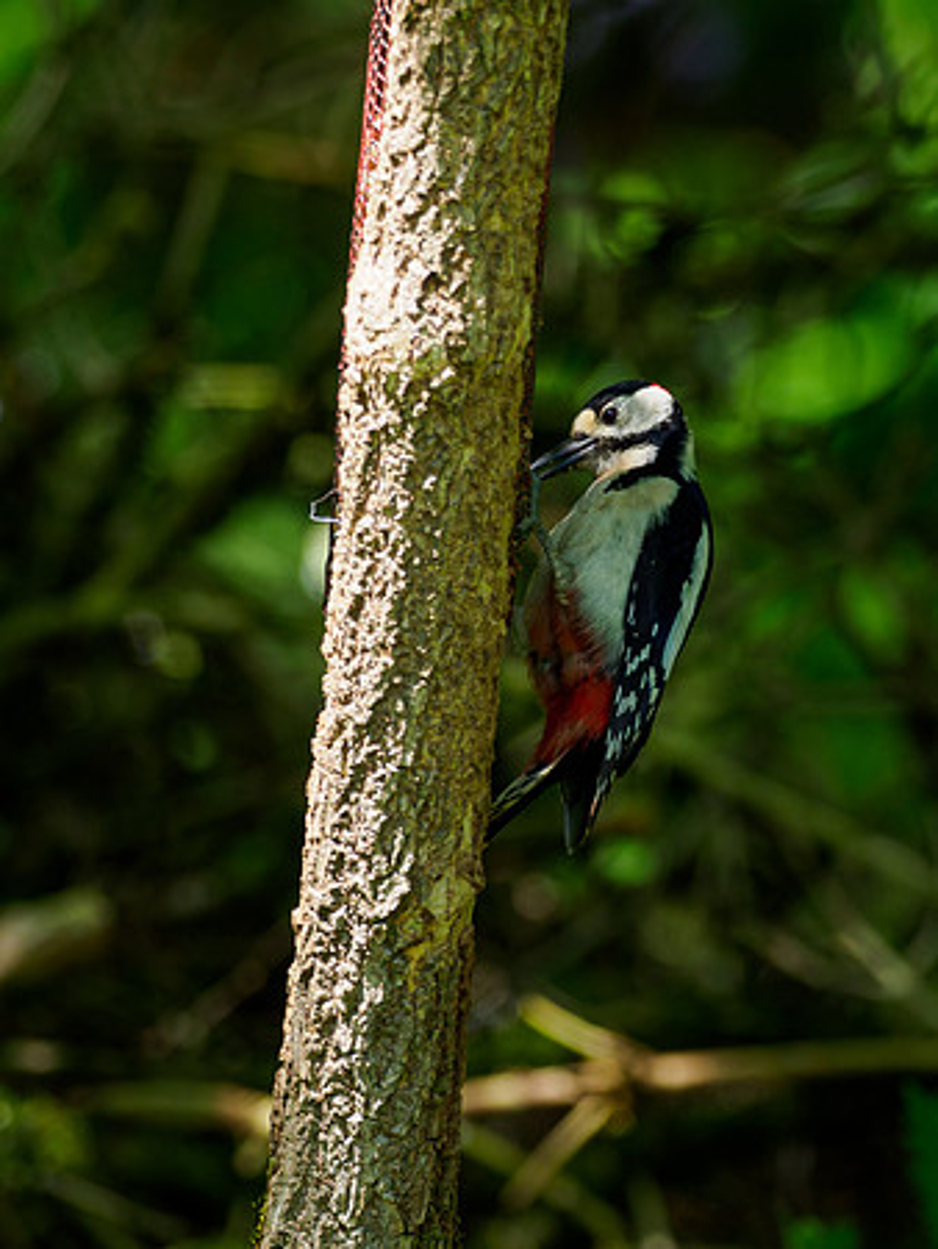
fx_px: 36465
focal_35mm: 1010
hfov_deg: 1.5
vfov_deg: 2.0
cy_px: 471
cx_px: 617
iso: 250
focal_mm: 300
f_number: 4
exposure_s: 1/400
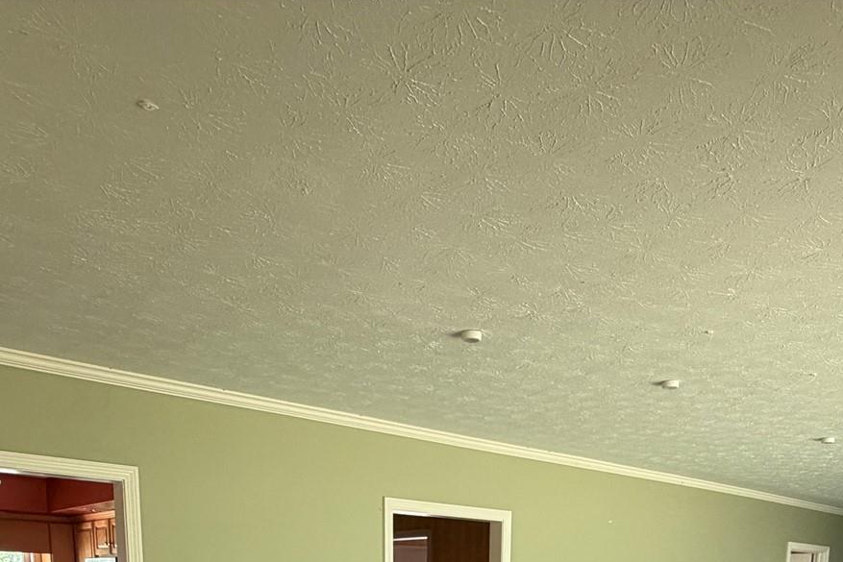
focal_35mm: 34
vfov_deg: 30.5
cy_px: 734
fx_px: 796
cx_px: 477
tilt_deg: -10.9
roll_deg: -0.7
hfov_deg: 55.6
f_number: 2.2
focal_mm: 2.22
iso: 320
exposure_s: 1/120
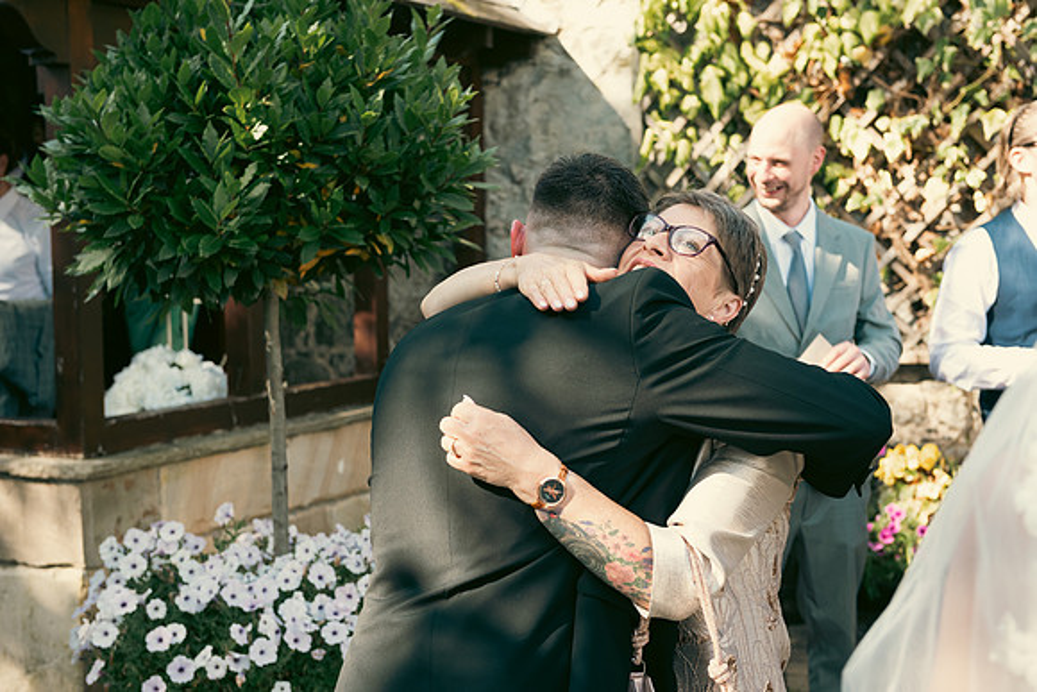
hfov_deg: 35.6
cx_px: 518
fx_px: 1613
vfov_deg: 24.2
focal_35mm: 56
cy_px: 346
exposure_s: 1/160
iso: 160
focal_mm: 56
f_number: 5
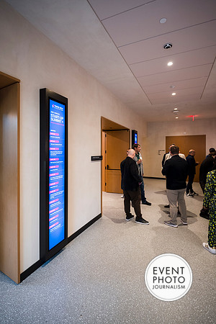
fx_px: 144
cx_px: 108
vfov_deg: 96.7
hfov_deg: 73.7
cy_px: 162
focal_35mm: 16
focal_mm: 16
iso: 500
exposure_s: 1/125
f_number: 2.5
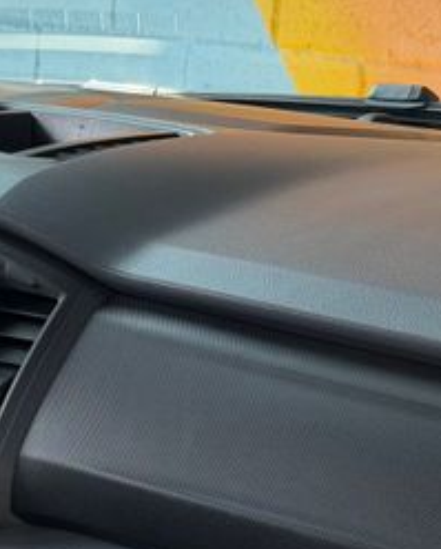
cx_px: -217
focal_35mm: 145
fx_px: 2361
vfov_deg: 13.2
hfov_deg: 10.3
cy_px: 385
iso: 64
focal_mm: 6.76
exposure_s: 1/177
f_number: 1.78
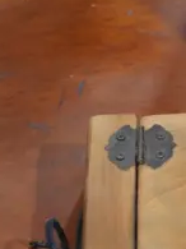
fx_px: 1205
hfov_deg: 8.3
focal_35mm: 168
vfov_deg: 11.3
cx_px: 411
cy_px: -115
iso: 500
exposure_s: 1/60
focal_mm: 16
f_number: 3.6
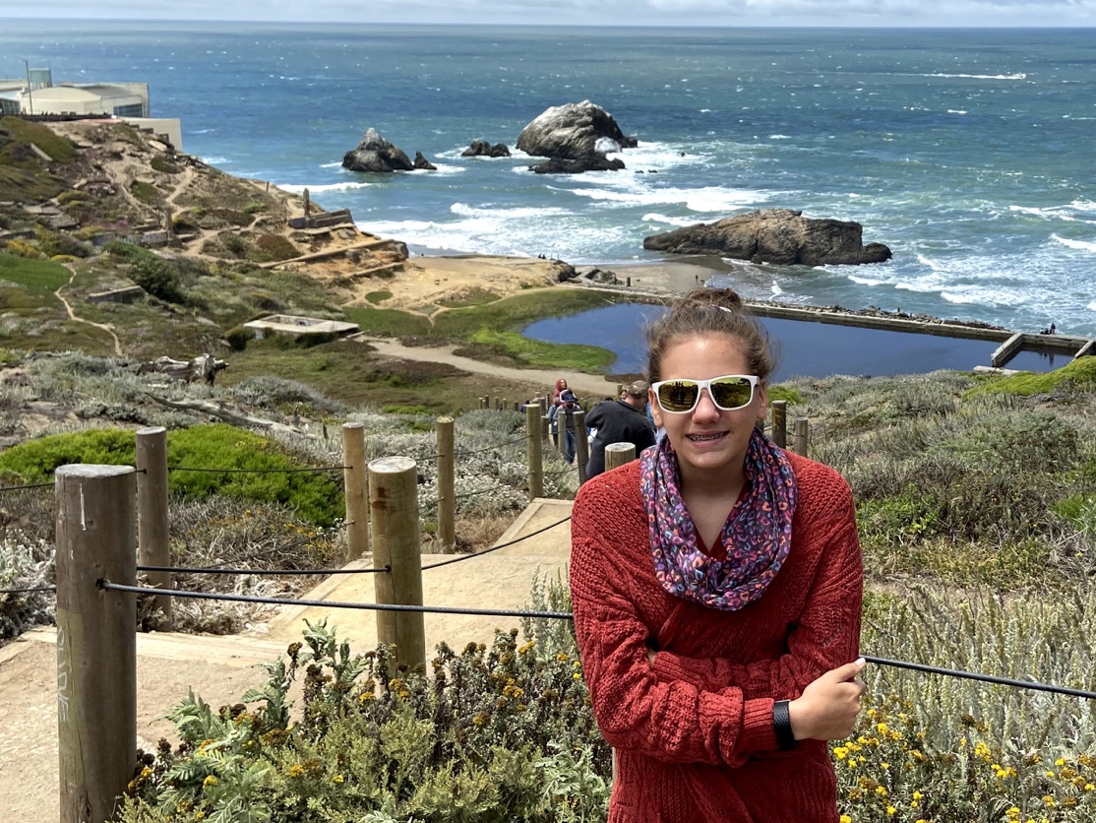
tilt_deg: -12.0
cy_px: 287
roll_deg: -0.8
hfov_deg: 44.0
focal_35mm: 42
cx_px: 744
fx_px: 1330
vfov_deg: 34.1
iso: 32
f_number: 1.8
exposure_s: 1/3040
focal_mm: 4.25
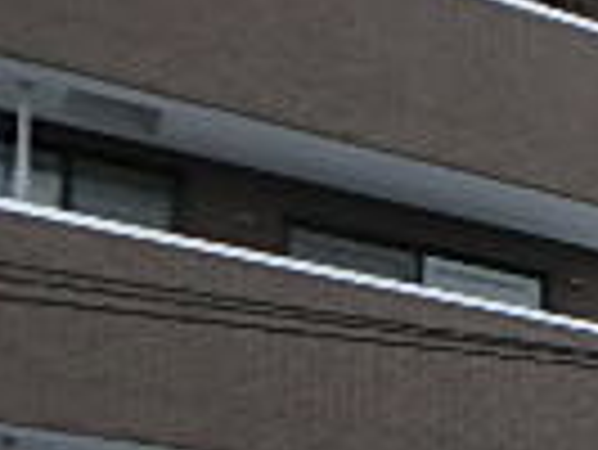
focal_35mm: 101
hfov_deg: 13.8
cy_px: 886
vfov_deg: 12.9
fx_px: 1746
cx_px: 1434
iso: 125
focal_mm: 3.7
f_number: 3.5
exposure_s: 1/500
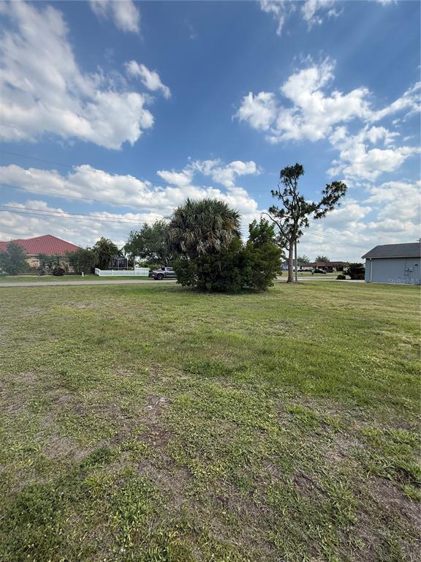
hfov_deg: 85.7
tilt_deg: -0.5
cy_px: 281
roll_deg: +0.9
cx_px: 210
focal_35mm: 14
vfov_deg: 102.1
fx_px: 227
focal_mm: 2.22
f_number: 2.2
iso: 50
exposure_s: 1/1312
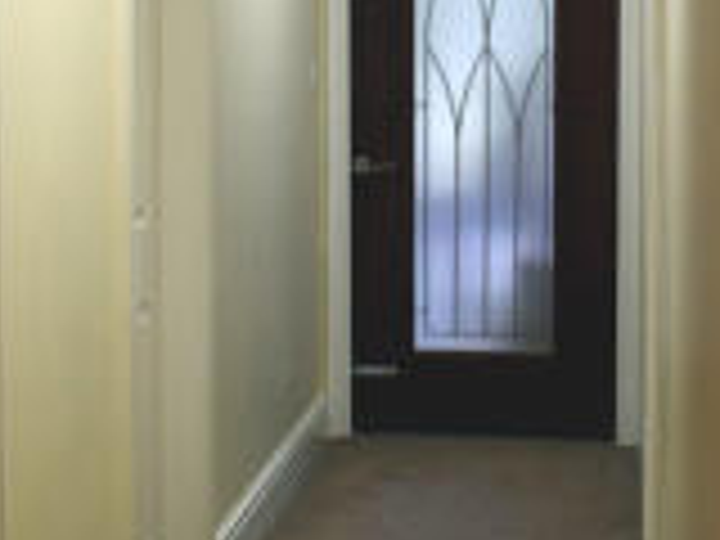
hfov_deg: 18.4
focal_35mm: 106
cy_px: 173
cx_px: 173
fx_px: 2211
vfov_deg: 13.9
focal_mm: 27
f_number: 4
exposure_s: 1/60
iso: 500
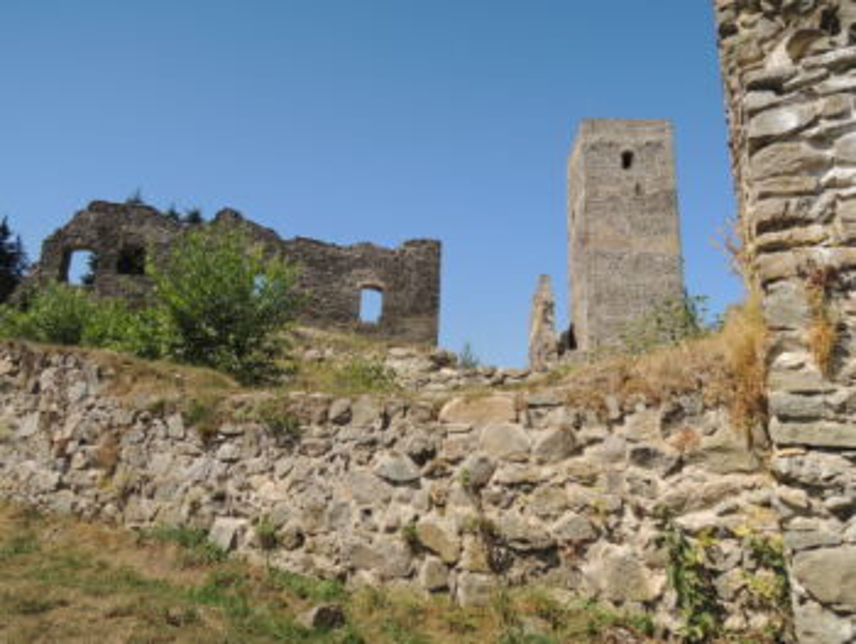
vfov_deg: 56.9
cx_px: 428
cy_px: 322
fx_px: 594
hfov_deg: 71.6
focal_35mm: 24
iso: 100
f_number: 3.2
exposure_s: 1/1250
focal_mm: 4.3
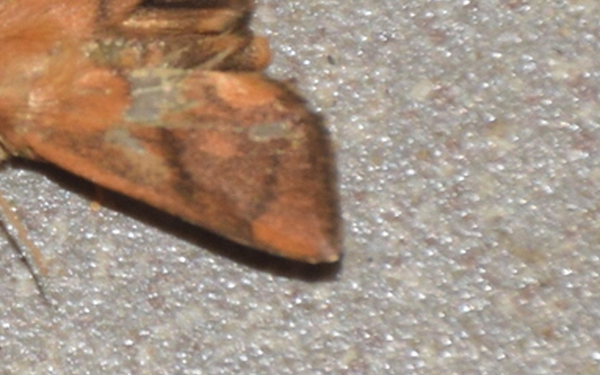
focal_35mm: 537
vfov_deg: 2.4
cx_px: 36
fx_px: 8777
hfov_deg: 3.9
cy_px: 88
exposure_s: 1/60
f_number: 7.1
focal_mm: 140
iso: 320
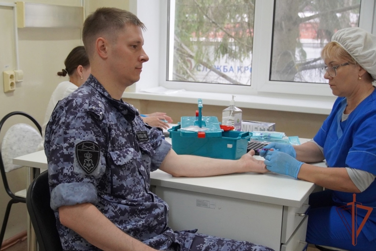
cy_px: 126
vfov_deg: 28.9
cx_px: 188
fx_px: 486
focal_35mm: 46
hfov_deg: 42.3
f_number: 4.5
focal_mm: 31
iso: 2500
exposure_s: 1/160
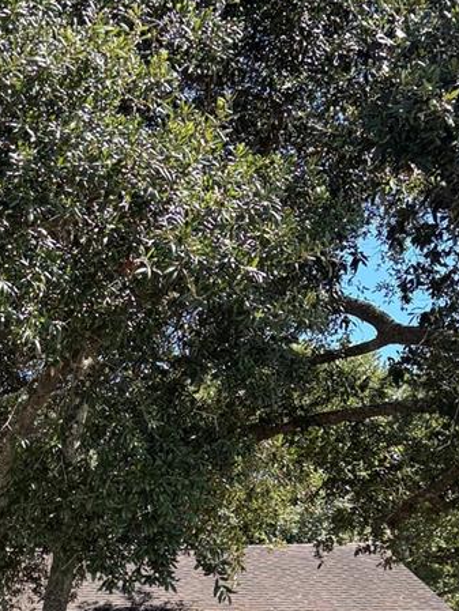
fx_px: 1573
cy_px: 774
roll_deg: -0.2
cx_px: -136
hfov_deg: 15.8
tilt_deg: +0.4
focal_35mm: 89
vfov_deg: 20.3
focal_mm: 5.96
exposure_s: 1/801
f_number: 1.6
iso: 50
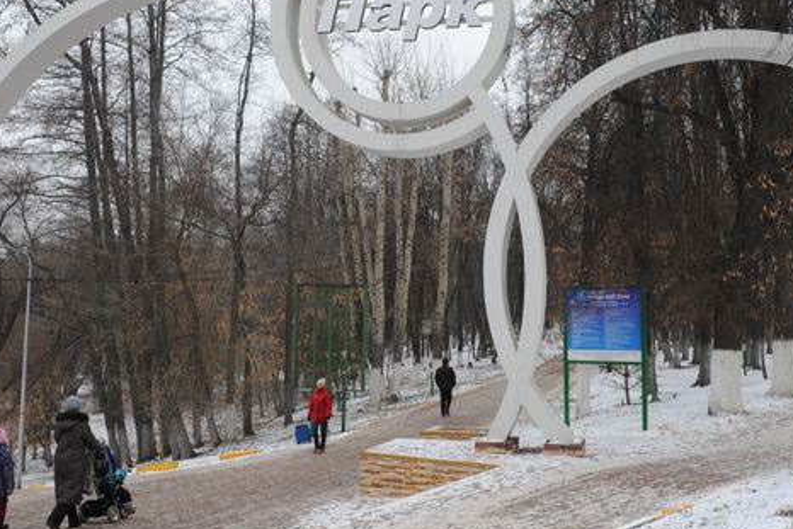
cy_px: 214
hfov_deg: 41.1
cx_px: 432
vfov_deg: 28.0
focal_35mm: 48
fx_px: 1058
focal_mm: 32
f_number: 5.6
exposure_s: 1/400
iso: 1000
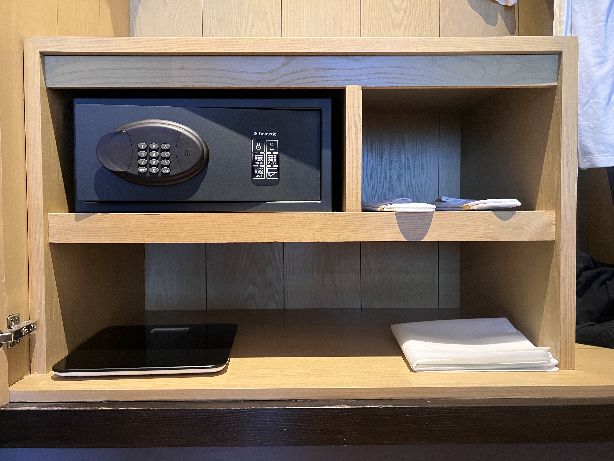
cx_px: 307
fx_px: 461
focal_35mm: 26
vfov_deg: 53.1
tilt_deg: -1.5
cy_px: 230
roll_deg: +0.6
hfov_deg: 67.3
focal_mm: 5.7
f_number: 1.5
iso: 500
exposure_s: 1/50
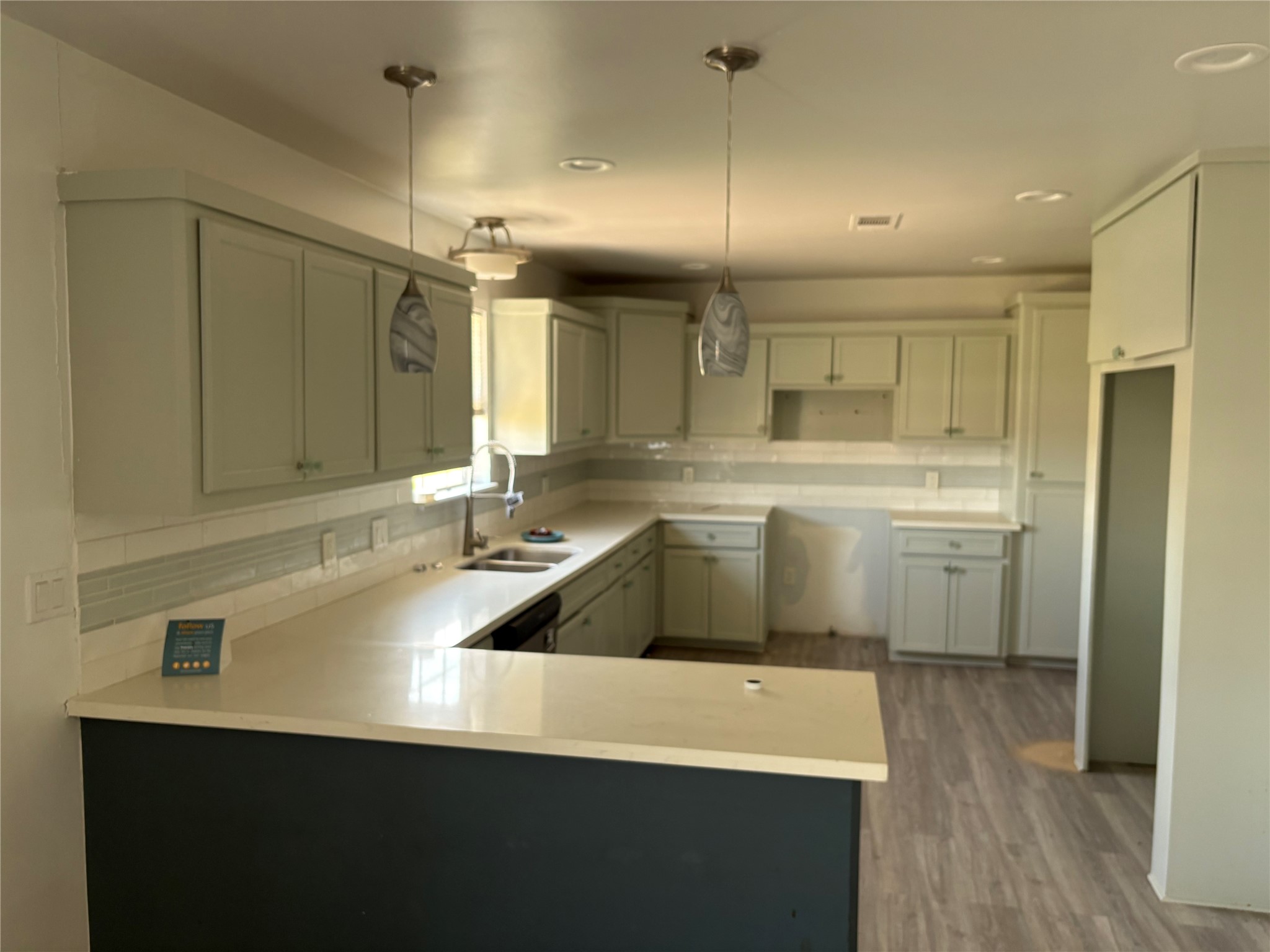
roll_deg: +0.4
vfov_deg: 53.1
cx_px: 635
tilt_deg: -4.4
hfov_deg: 67.3
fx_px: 954
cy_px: 476
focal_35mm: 26
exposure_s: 1/73
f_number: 1.6
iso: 125
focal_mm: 5.96
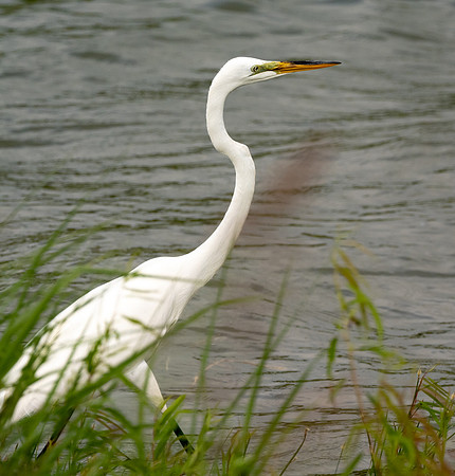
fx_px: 16336
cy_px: 223
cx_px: 336
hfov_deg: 1.6
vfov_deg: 1.7
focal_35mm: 1073
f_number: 5.6
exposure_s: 1/1600
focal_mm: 420
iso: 400
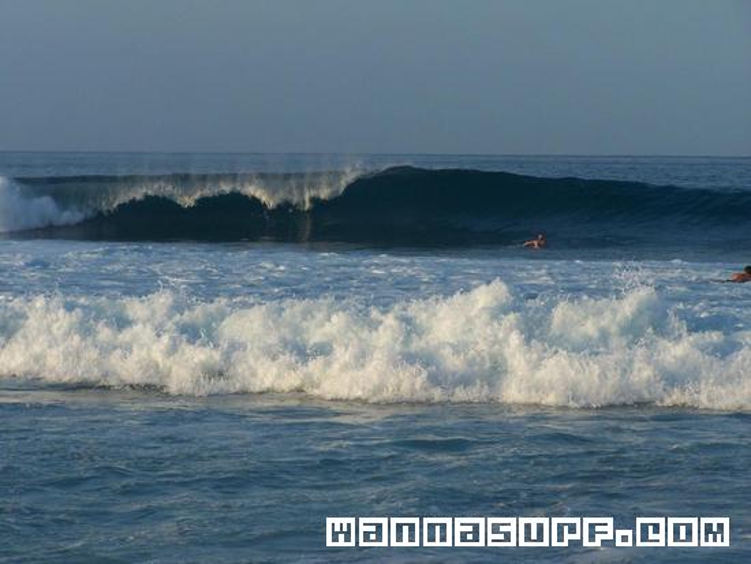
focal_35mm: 139
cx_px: 376
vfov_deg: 10.7
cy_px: 282
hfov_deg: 14.2
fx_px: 3017
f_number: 4.5
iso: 80
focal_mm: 23.1
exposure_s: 1/640
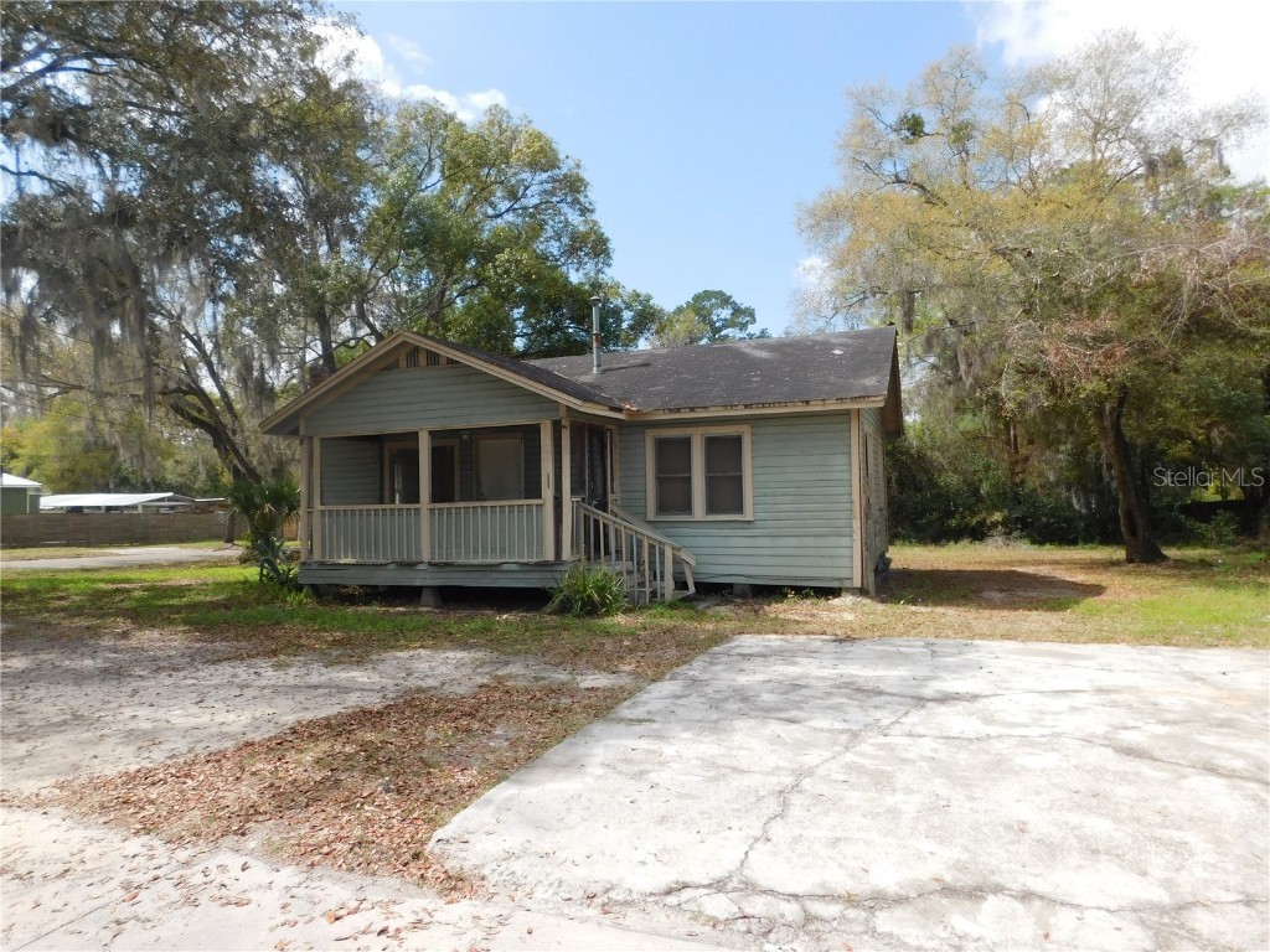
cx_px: 635
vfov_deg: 58.9
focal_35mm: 23
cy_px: 476
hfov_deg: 73.9
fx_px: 844
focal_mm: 4
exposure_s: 1/1250
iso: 125
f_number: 3
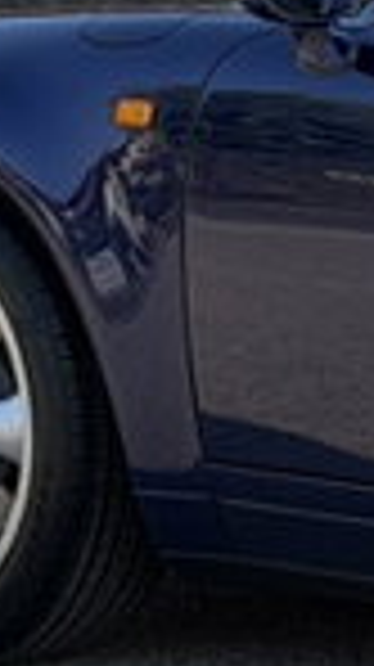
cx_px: 1226
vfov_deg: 6.0
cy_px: 324
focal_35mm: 362
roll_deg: -0.2
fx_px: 6397
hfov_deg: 3.3
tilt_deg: -8.6
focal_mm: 6.76
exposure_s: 1/1715
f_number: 1.78
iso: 64
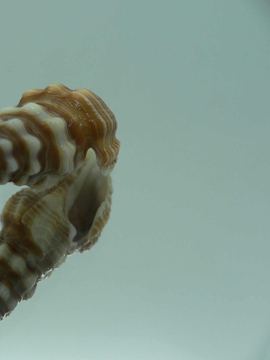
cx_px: 38
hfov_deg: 29.8
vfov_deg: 40.4
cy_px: 180
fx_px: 489
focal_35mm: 47
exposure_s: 1/60
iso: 80
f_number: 2.8
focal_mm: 4.6
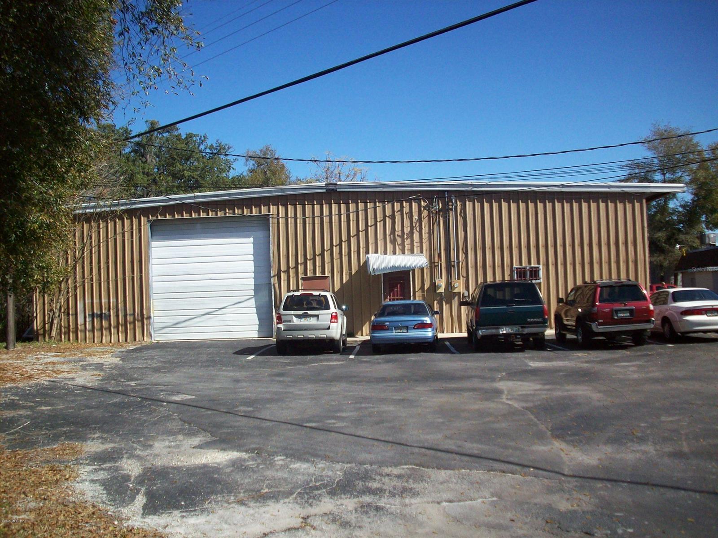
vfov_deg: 38.7
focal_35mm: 37
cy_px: 269
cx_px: 359
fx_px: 767
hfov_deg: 50.1
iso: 80
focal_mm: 6.2
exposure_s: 1/388
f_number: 5.6
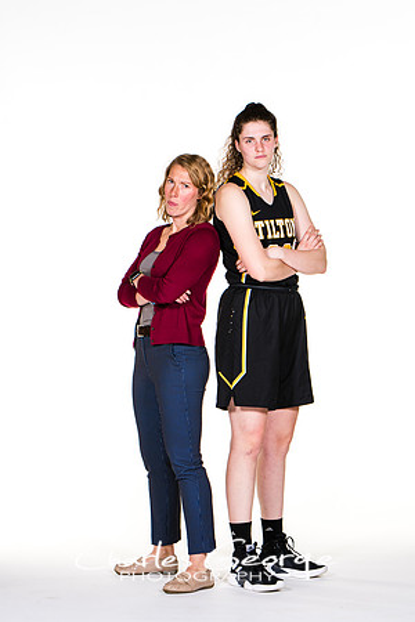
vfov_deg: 15.2
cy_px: 311
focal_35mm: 135
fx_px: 2334
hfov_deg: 10.2
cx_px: 208
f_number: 6.3
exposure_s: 1/160
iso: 200
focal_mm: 90
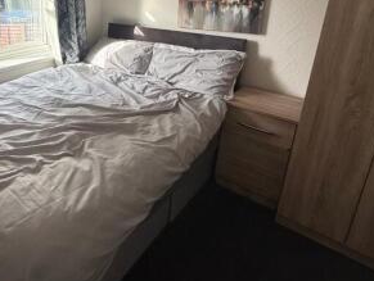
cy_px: 66
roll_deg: -0.4
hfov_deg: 58.7
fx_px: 303
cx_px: 76
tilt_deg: -16.2
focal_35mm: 28
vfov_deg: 47.7
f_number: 2.2
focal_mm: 2.22
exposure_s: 1/179
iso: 64
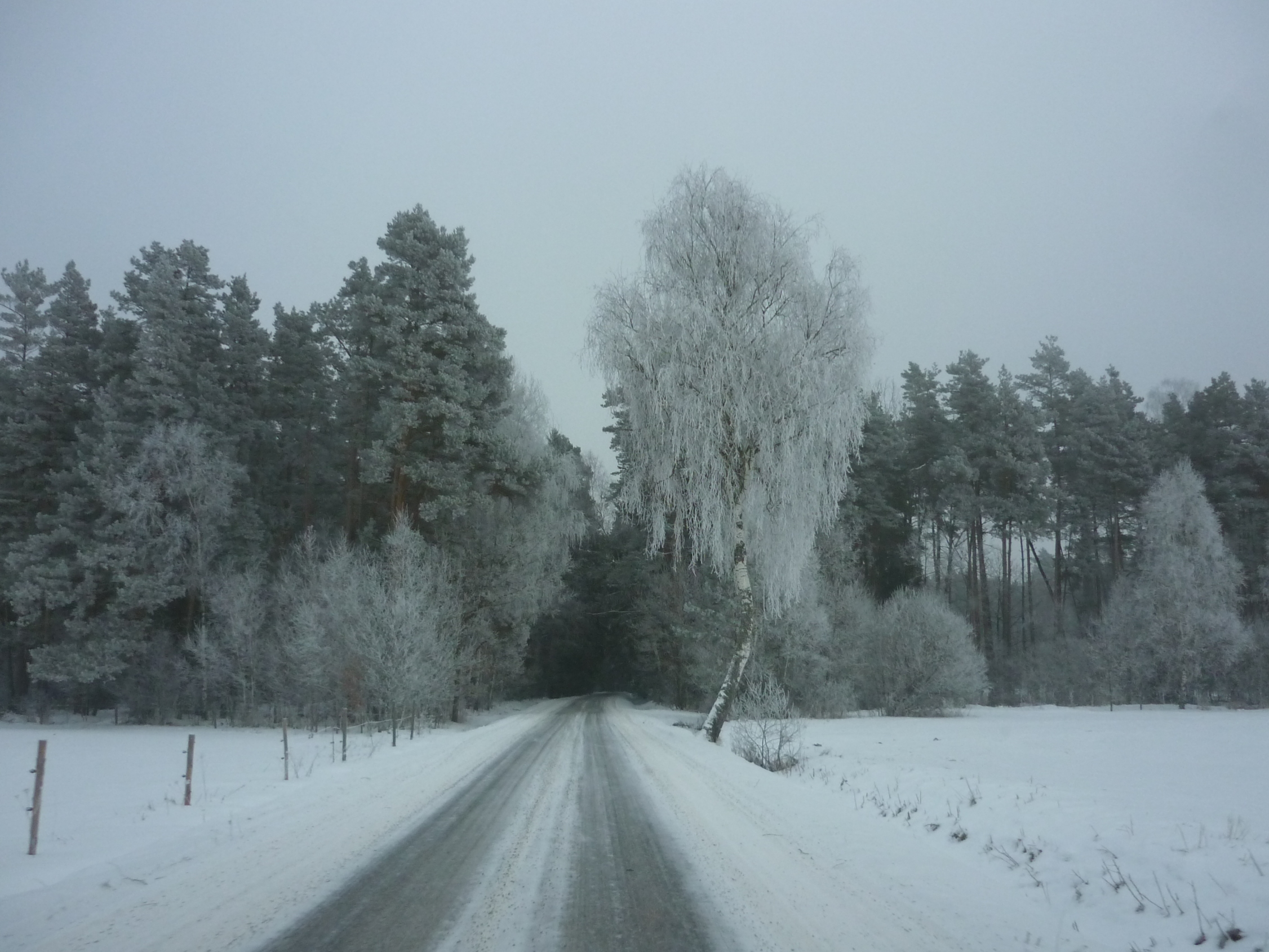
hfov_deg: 55.4
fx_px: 1210
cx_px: 634
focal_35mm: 33
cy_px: 476
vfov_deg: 42.9
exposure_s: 1/250
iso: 200
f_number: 2.8
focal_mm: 5.5
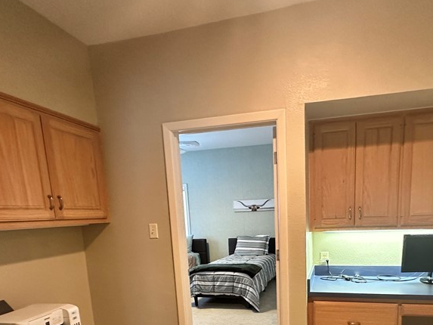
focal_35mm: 25
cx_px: 256
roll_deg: +2.0
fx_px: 313
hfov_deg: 68.8
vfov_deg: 50.9
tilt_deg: -10.3
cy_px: 268
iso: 800
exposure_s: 1/60
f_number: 2.2
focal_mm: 2.22
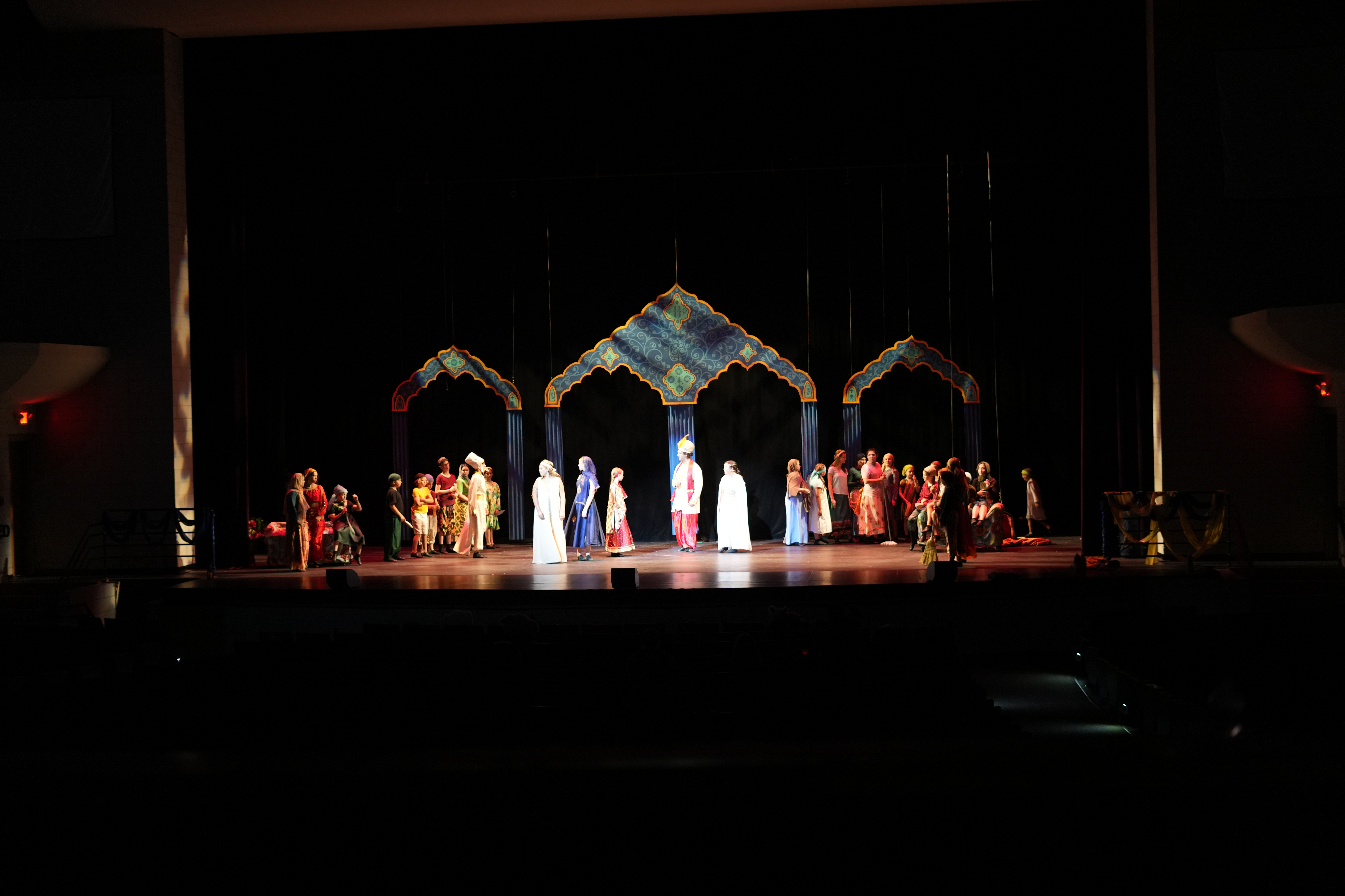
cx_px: 672
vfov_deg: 27.0
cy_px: 448
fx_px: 1868
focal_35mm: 50
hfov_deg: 39.6
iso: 2000
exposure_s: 1/160
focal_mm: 50
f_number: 2.2
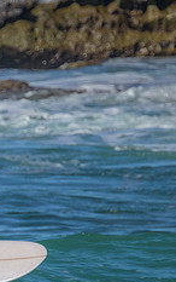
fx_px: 15550
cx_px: -141
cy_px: 215
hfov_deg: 0.6
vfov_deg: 1.0
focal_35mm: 2030
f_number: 11
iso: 2000
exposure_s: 1/2000
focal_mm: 800
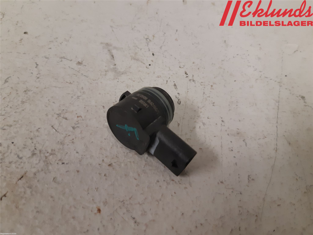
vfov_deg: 53.1
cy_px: 118
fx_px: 235
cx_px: 156
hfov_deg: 67.3
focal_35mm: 26
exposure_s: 1/50
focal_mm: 3.93
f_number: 1.7
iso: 200
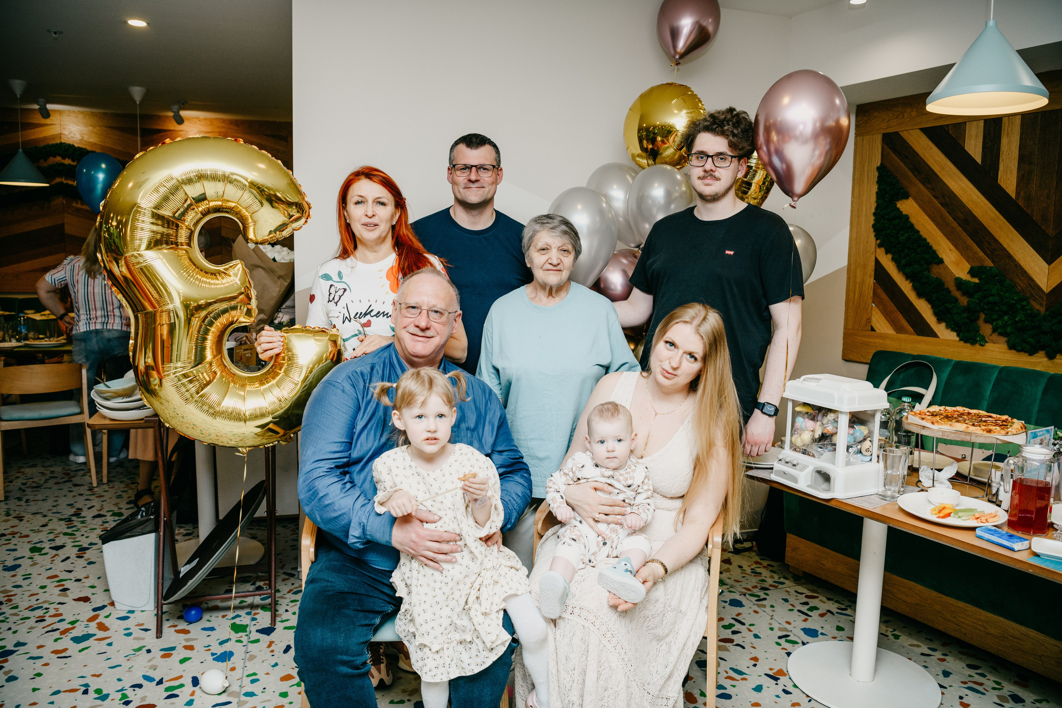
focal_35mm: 26
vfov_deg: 49.6
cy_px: 354
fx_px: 767
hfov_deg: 69.4
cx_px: 531
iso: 125
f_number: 3.5
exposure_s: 1/160
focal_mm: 26
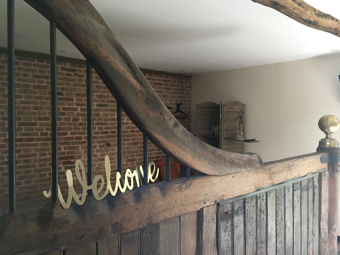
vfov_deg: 48.2
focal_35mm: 29
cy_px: 128
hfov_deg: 61.7
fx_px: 285
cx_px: 170
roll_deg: -0.2
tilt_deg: -1.2
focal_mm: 4.15
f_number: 2.2
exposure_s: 1/33
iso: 160
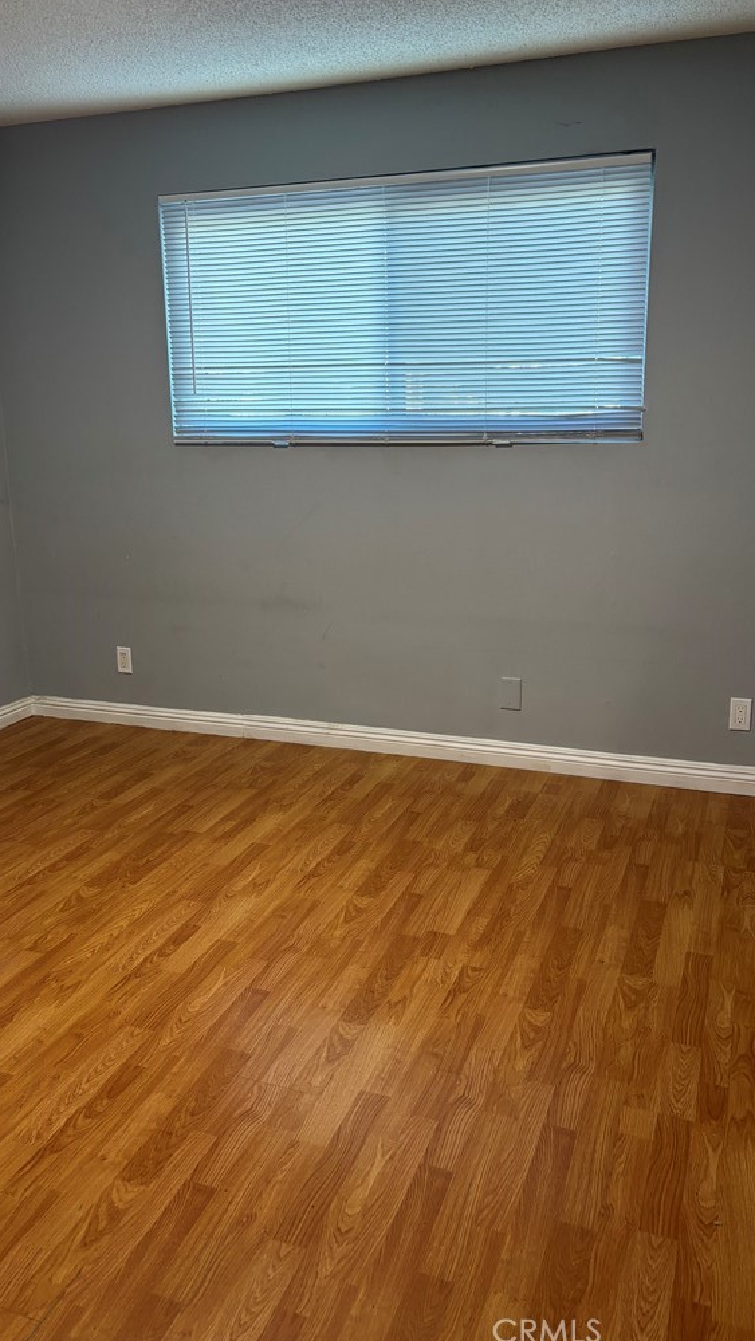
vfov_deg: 66.1
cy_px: 664
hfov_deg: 40.2
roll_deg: -0.2
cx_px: 369
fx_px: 1031
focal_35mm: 29
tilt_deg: -15.1
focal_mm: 5.96
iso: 160
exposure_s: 1/60
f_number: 1.6
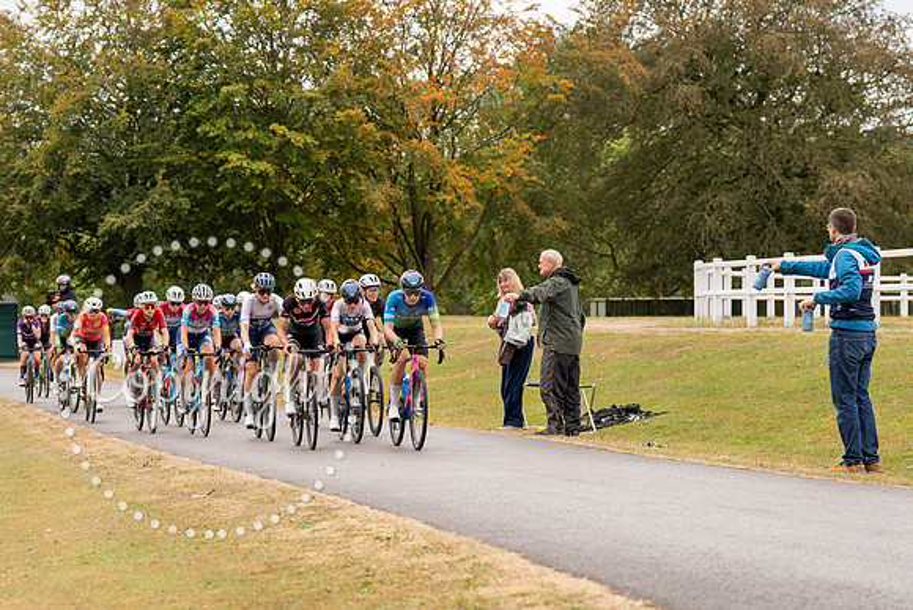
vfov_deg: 13.6
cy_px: 305
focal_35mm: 100
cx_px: 358
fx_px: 2548
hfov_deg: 20.3
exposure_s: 1/1000
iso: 250
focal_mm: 70
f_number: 3.5
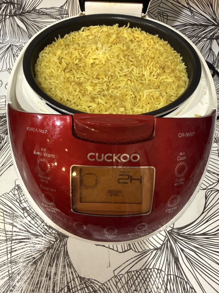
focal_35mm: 24
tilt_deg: -53.3
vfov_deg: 71.6
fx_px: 202
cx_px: 110
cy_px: 146
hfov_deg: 56.8
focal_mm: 2.22
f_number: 2.2
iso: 640
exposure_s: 1/60
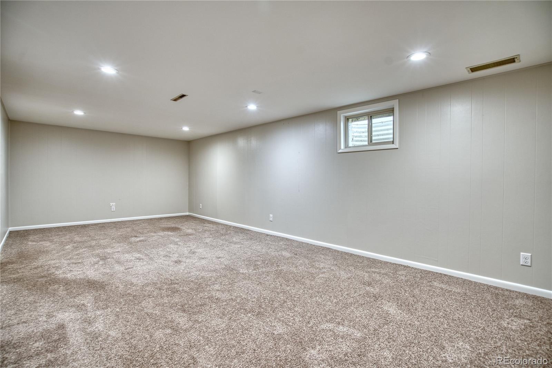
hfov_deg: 96.7
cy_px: 184
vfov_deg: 73.7
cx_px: 276
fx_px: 245
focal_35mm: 16
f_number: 5
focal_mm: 16
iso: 500
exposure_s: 1/13
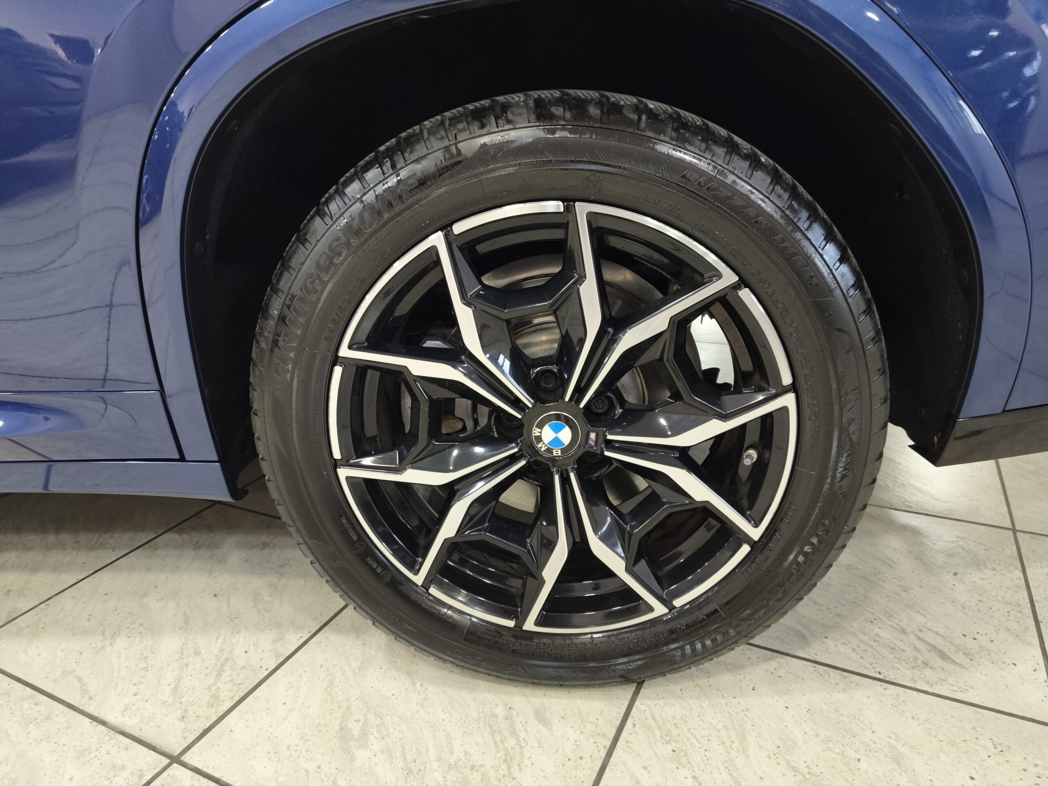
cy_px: 393
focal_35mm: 23
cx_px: 524
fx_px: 696
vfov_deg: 58.9
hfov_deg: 73.9
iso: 800
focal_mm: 5.35
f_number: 1.7
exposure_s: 1/33.3
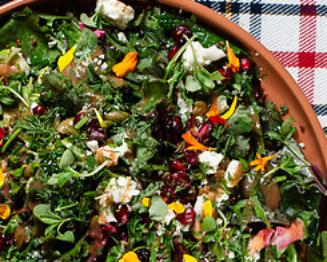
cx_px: 141
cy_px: 236
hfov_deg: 12.3
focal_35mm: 157
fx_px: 1519
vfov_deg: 9.8
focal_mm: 50
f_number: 6.3
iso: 200
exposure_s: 1/200
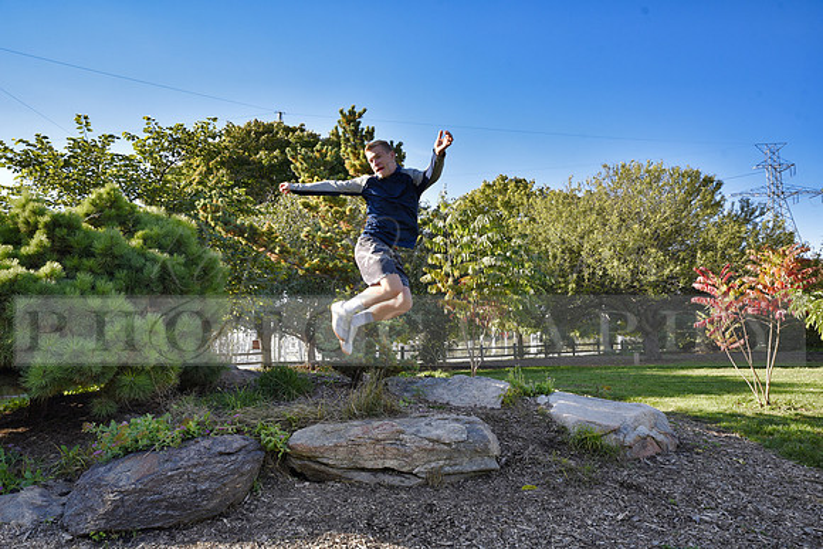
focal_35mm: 29
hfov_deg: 63.6
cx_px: 412
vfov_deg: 45.0
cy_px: 274
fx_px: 663
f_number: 7.1
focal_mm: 29
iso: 200
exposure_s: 1/200
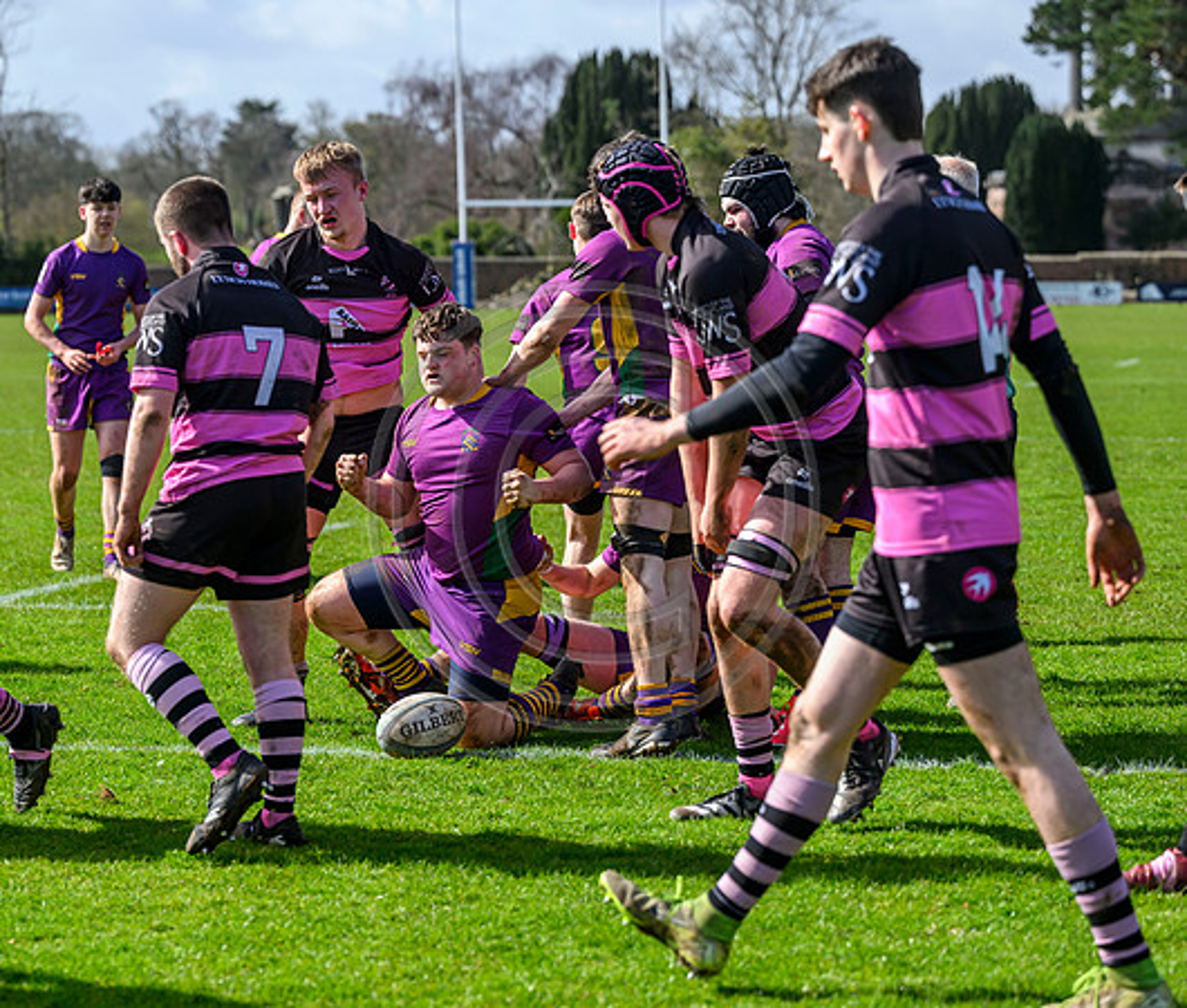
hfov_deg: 16.9
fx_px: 4000
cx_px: 541
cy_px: 463
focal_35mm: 111
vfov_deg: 14.4
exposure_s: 1/3200
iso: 640
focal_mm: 88
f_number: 3.5
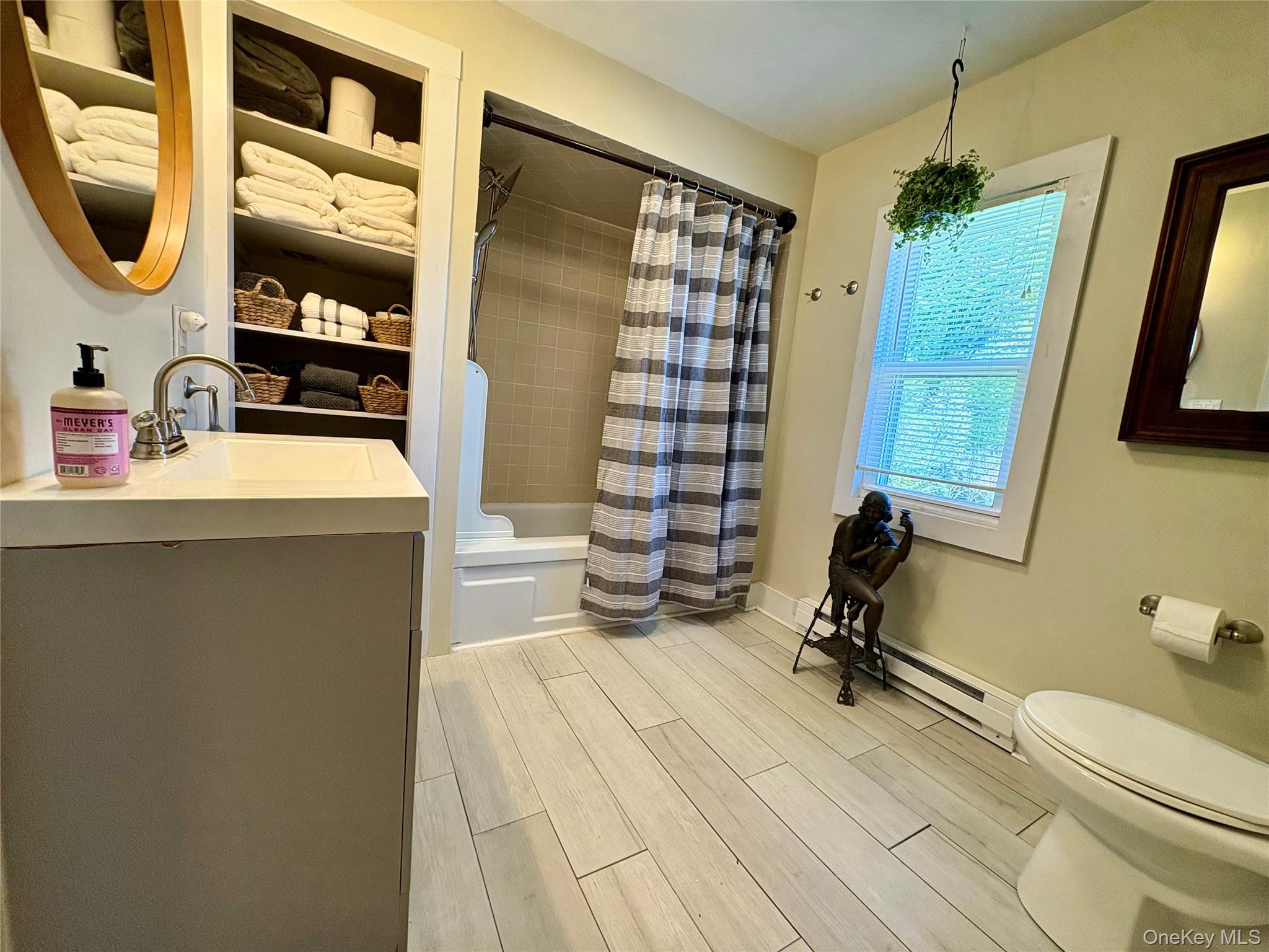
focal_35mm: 14
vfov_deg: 85.7
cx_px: 634
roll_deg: -4.7
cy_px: 476
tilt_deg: -7.3
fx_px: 513
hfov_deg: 102.1
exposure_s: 1/120
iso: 160
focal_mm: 2.22
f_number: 2.2
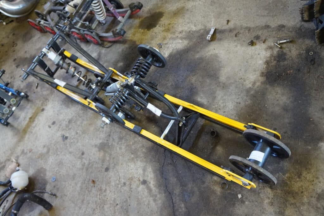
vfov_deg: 43.6
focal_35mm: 30
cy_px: 108
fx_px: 270
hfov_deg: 61.9
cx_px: 162
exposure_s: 1/60
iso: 2000
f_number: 4
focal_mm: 20
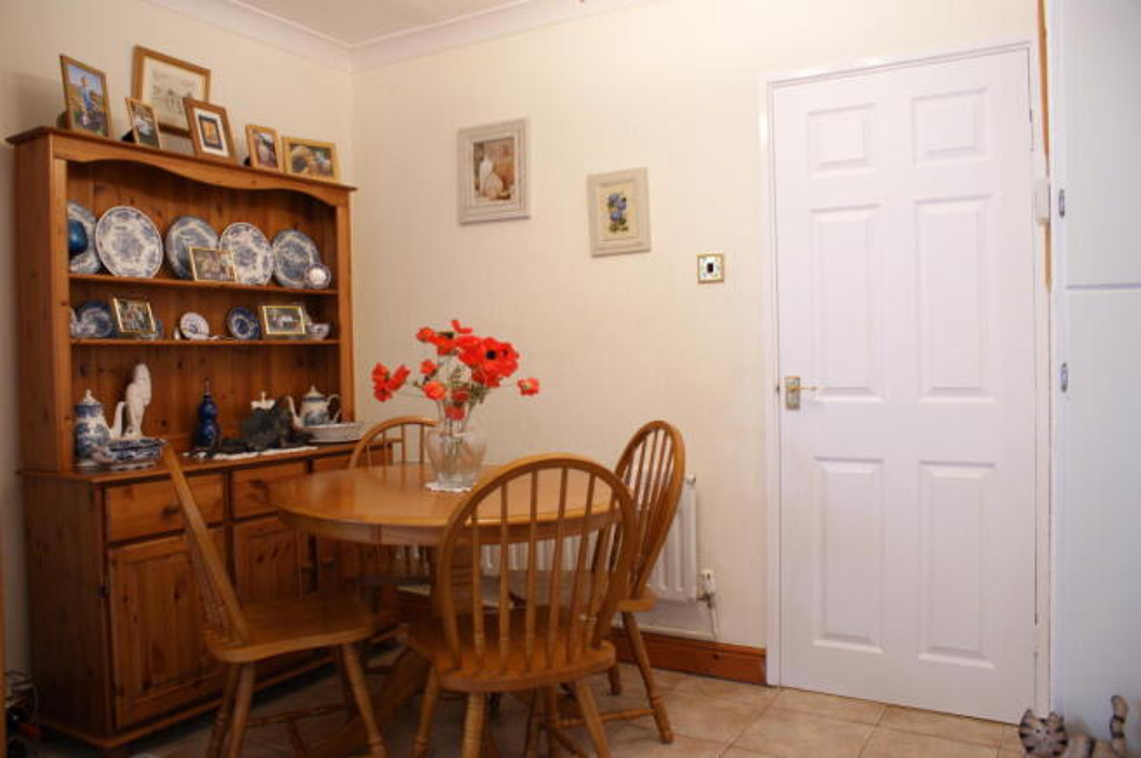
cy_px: 379
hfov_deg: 67.4
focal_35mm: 27
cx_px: 570
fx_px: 855
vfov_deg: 47.8
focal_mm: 18
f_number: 3.5
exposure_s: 1/30
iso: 400
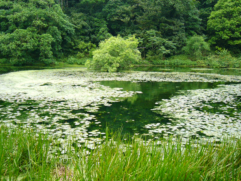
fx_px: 244
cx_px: 120
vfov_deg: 40.7
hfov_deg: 52.6
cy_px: 90
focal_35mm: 35
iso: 50
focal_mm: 5.8
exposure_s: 1/100
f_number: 2.8
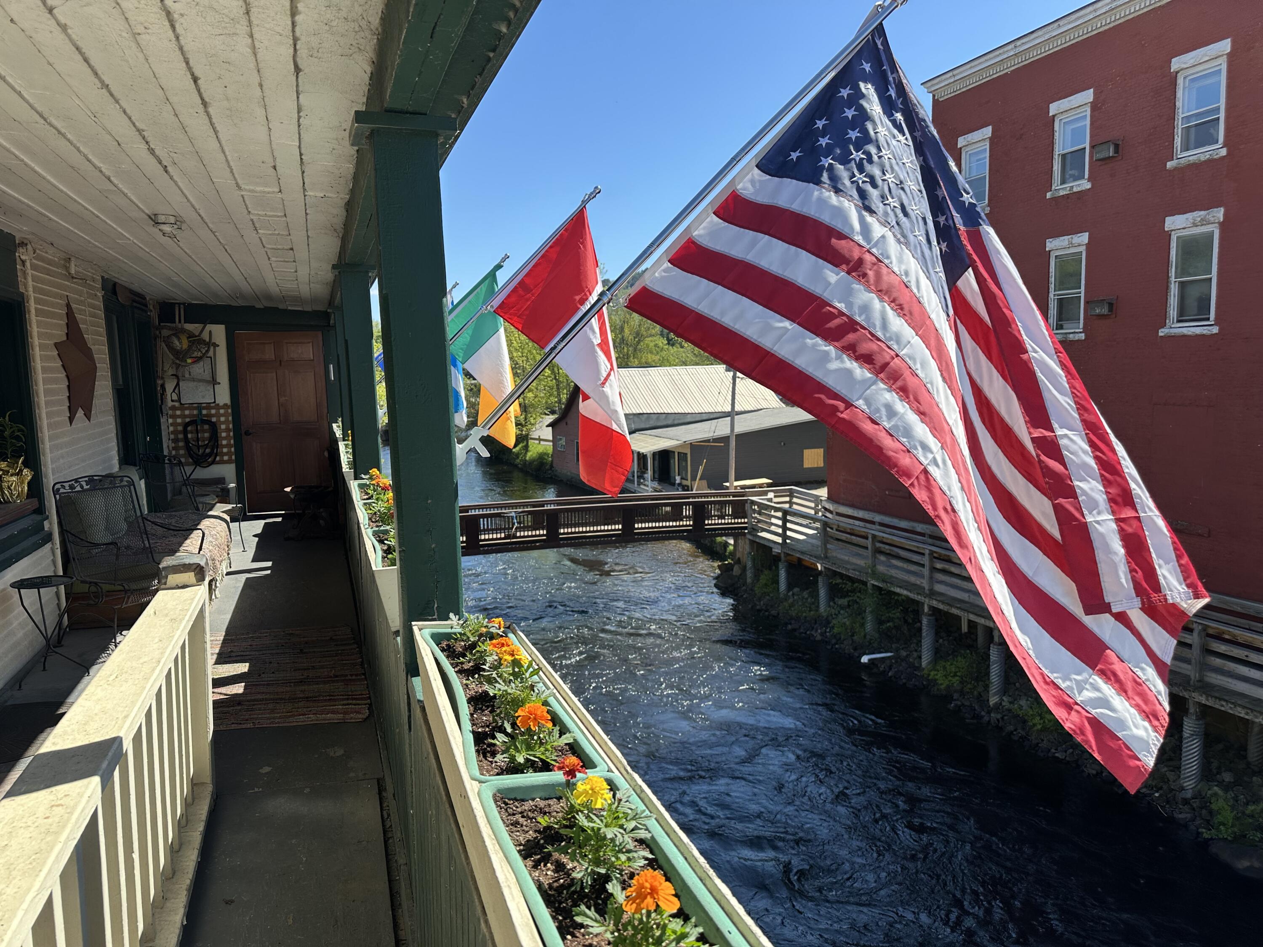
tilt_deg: -6.1
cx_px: 632
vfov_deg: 56.8
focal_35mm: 24
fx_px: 876
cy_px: 474
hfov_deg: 71.6
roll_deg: +1.2
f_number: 1.78
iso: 80
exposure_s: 1/1949
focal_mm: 6.86
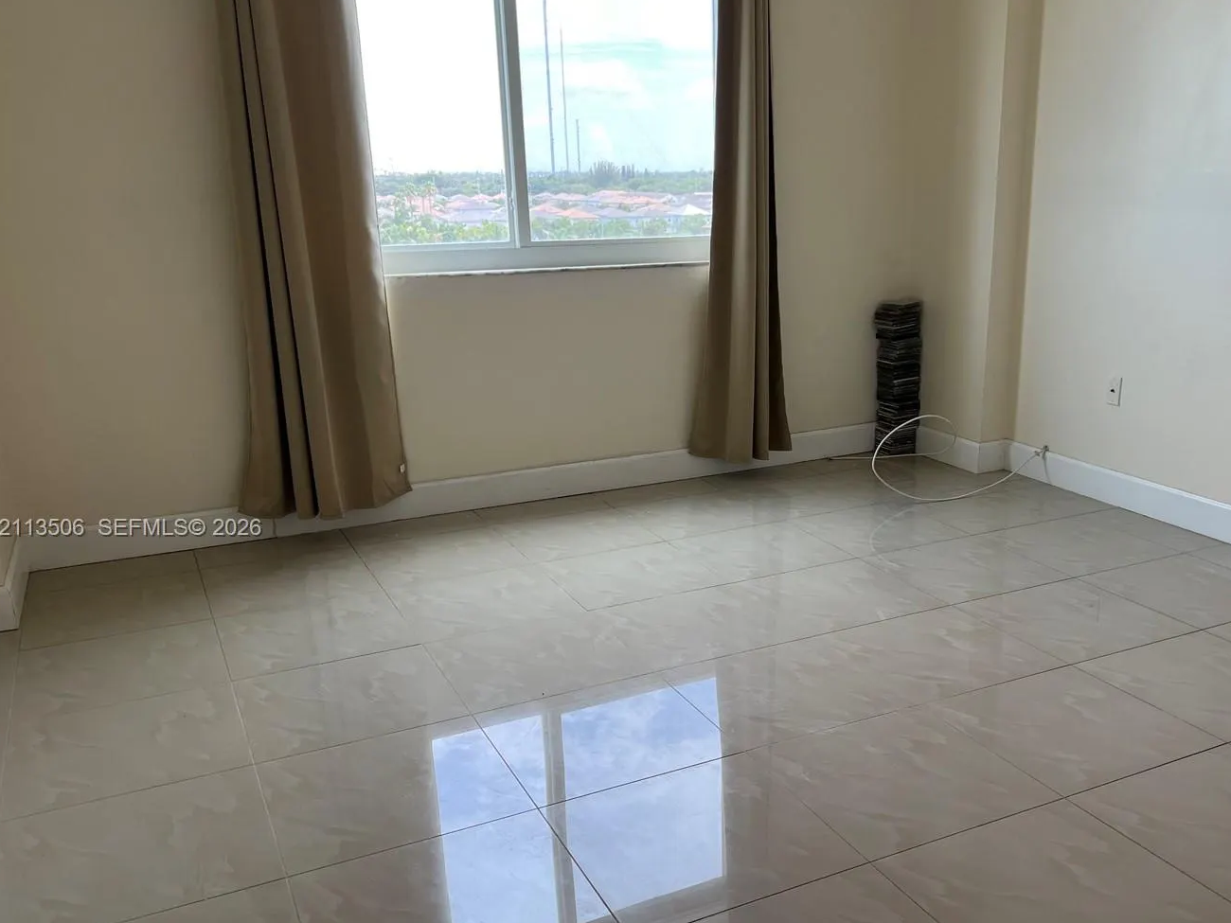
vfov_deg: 44.0
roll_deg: +0.3
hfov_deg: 56.5
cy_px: 529
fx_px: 1138
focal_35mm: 32
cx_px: 724
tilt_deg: -18.2
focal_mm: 5.7
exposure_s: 1/196
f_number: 1.5
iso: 40
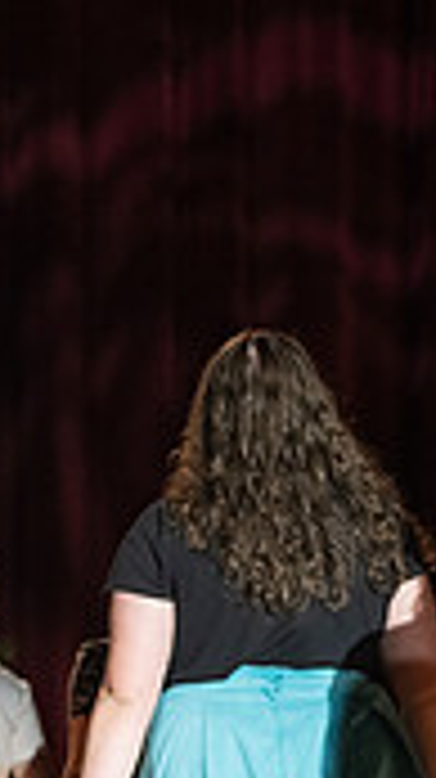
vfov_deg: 6.9
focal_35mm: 314
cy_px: 747
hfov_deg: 3.8
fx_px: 6469
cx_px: -235
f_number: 2.8
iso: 1000
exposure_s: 1/1000
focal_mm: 70
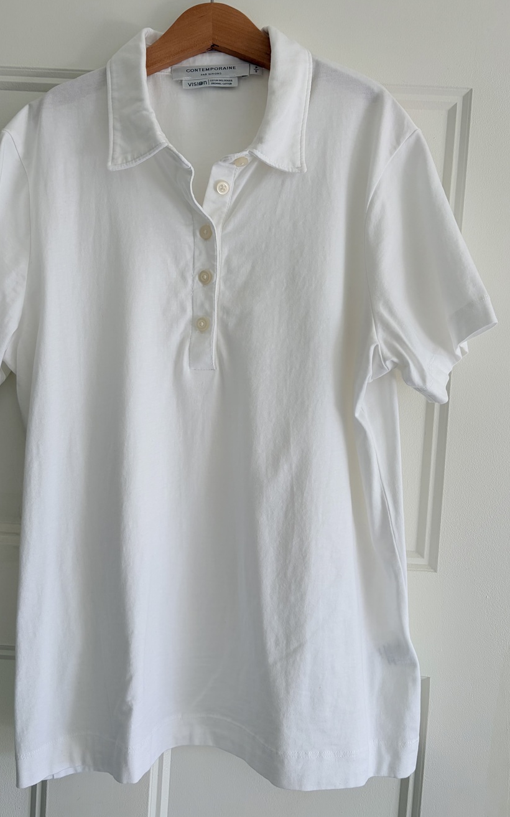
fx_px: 623
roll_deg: -3.1
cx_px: 211
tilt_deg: -1.4
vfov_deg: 66.5
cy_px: 404
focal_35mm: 28
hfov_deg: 44.4
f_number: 1.6
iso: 40
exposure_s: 1/290
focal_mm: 5.96
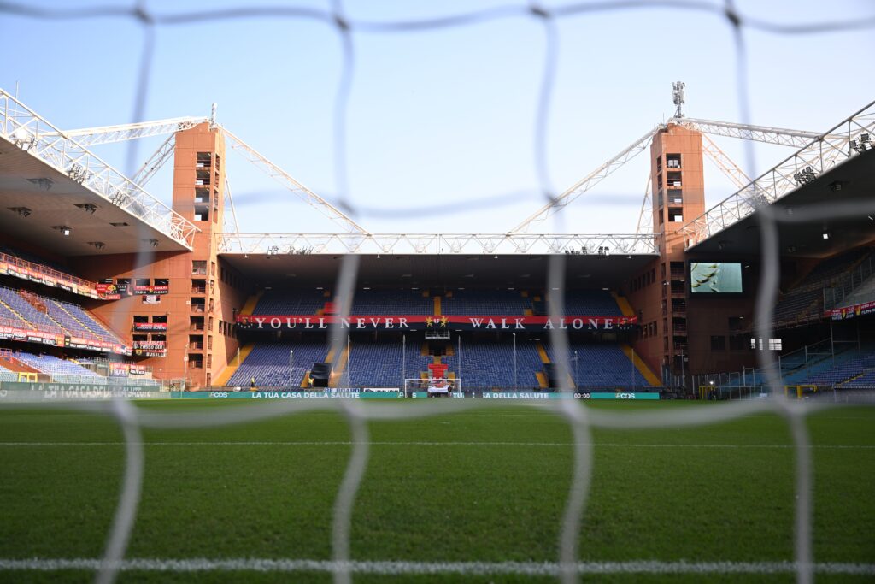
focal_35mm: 32
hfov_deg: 58.0
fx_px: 790
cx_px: 438
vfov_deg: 40.5
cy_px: 292
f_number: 3.2
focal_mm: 32.5
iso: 100
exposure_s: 1/500
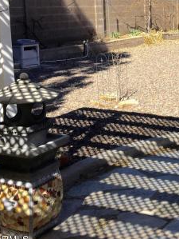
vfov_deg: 30.7
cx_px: 208
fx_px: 427
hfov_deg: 22.1
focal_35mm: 62
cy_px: 64
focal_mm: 4.15
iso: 32
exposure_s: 1/1799
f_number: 2.2
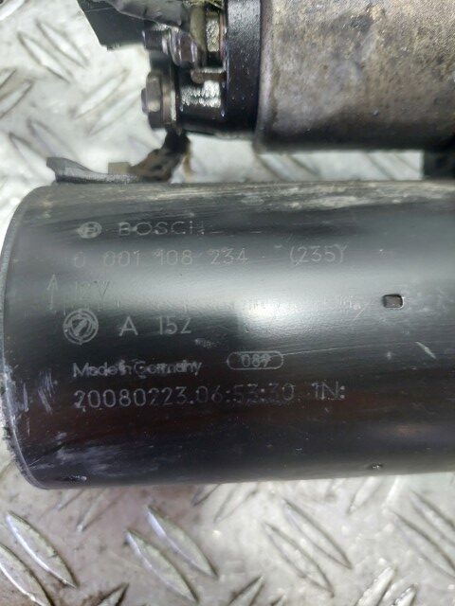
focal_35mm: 25
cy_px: 303
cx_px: 228
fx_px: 438
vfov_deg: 69.4
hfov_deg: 54.9
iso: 200
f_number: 1.8
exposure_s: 1/50
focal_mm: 5.23
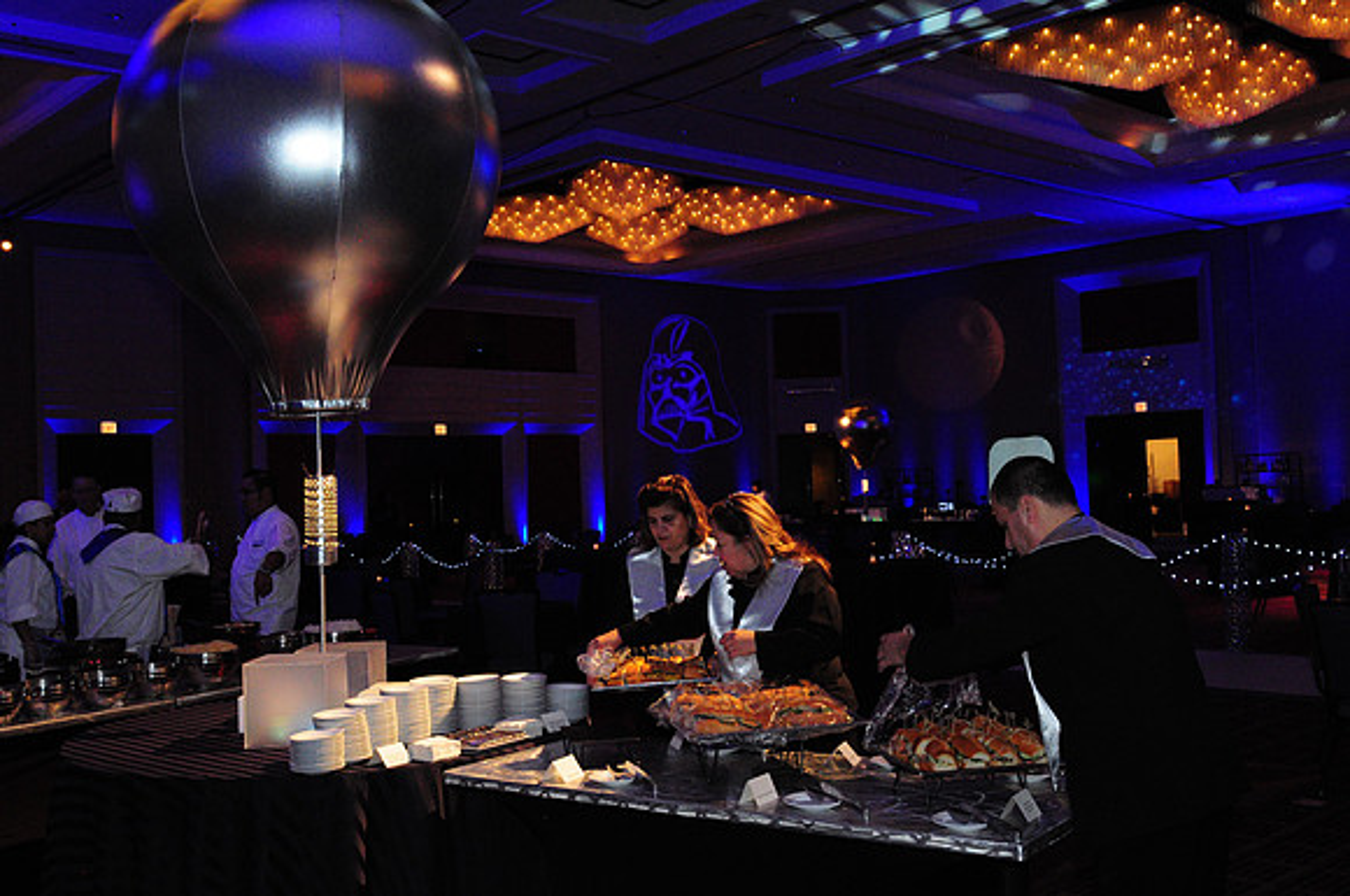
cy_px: 448
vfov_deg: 36.8
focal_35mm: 36
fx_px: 1348
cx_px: 675
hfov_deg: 53.2
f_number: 8
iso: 2500
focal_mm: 24
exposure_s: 1/60
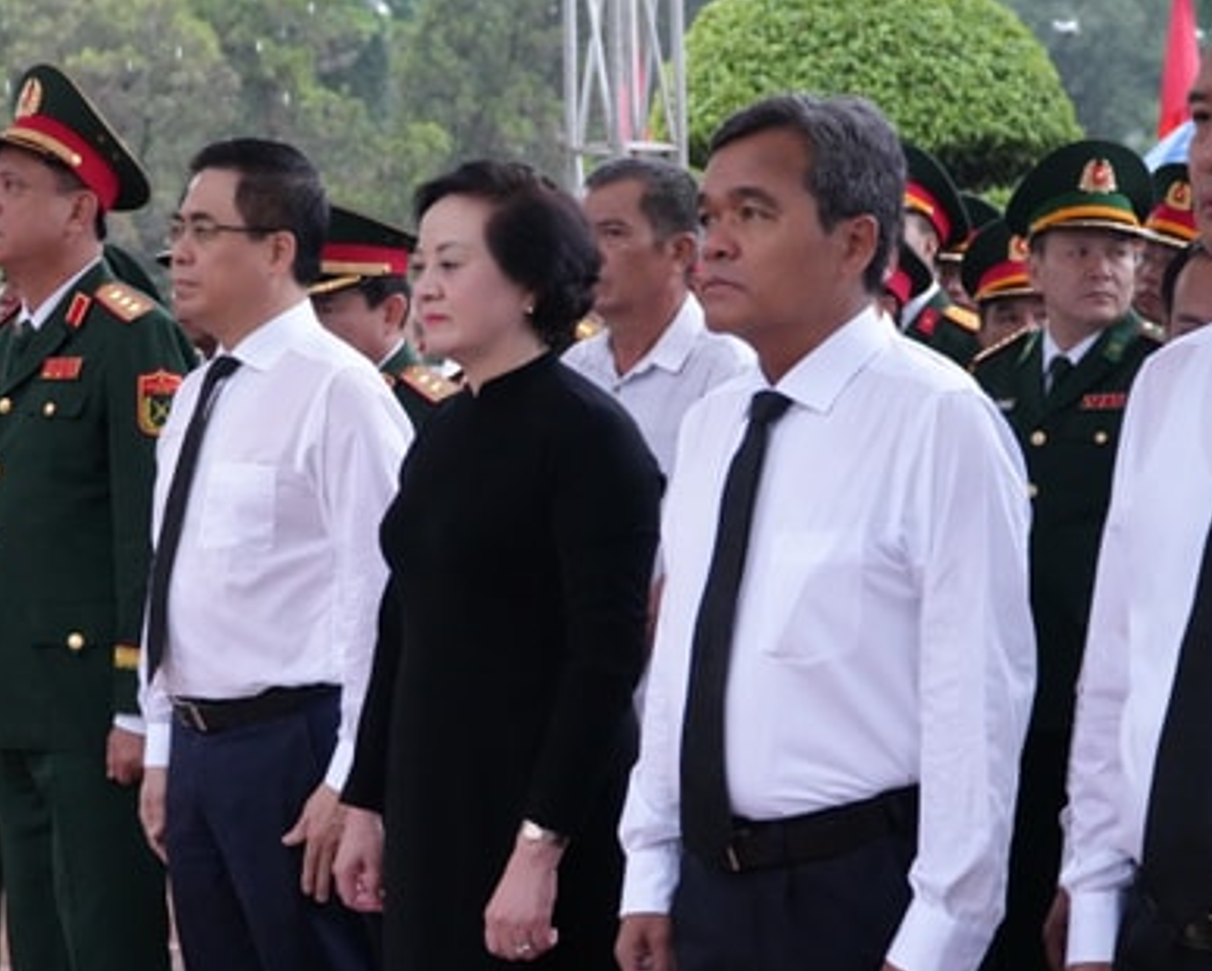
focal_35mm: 73
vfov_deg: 21.1
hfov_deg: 26.0
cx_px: 376
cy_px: 536
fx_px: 2607
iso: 6400
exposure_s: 1/160
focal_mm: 37
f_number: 4
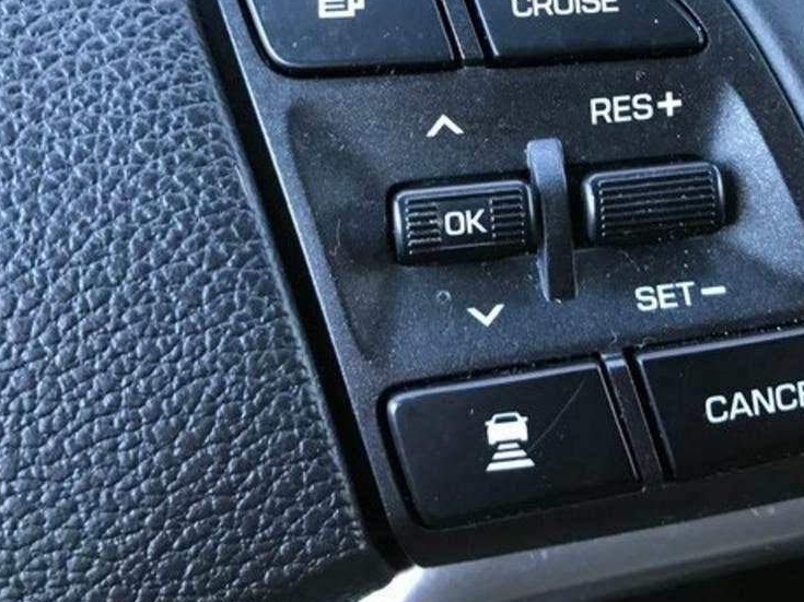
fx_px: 906
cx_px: 510
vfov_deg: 36.4
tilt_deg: -31.1
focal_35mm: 39
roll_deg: +1.7
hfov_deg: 47.4
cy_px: 194
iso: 40
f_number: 1.8
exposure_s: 1/15
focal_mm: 3.99
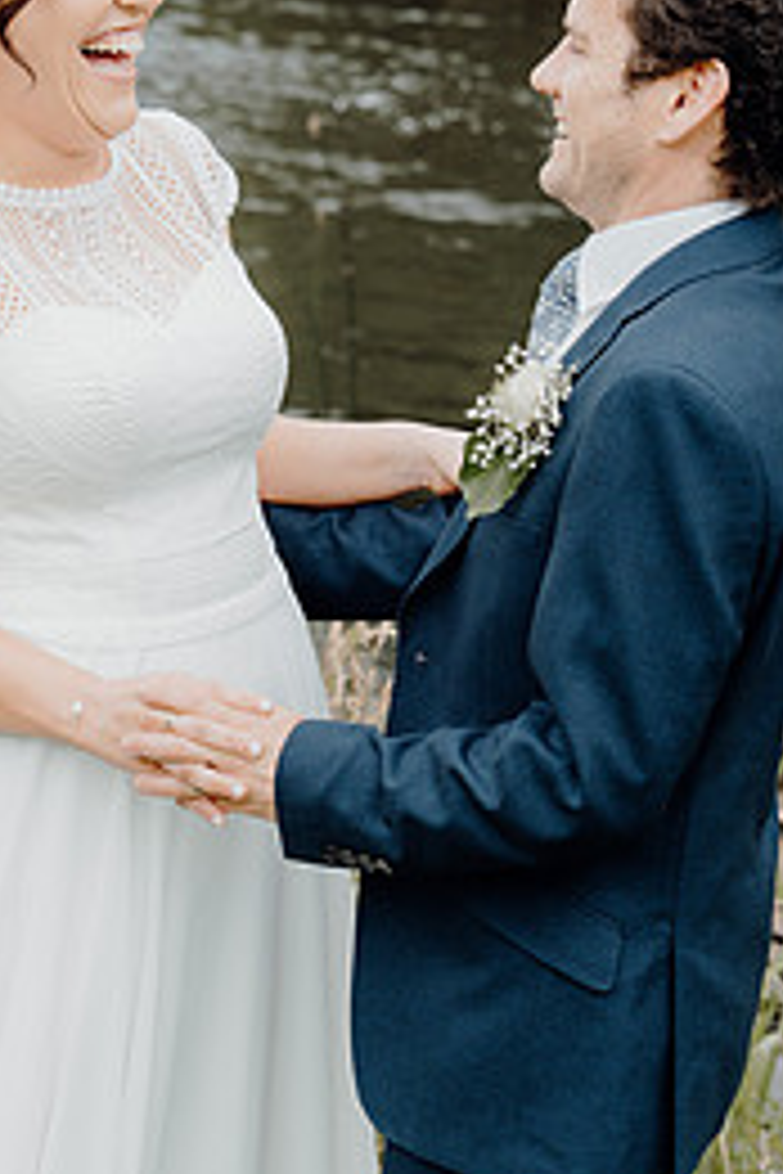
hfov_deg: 13.7
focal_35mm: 100
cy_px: 634
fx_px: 3262
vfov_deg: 20.4
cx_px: 274
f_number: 5
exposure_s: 1/200
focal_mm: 58
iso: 125
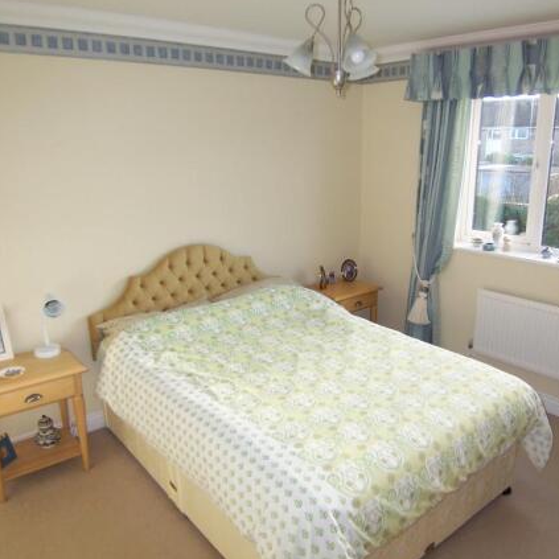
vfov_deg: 57.3
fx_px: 512
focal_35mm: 28
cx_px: 319
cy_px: 281
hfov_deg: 57.1
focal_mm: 3.8
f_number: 2.8
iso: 64
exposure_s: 1/60
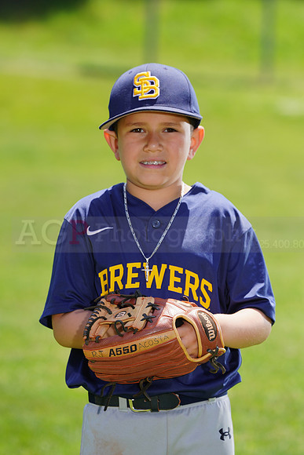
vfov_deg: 8.2
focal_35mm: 250
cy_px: 228
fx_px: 3165
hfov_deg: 5.5
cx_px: 152
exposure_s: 1/250
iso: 100
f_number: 7.1
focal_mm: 250
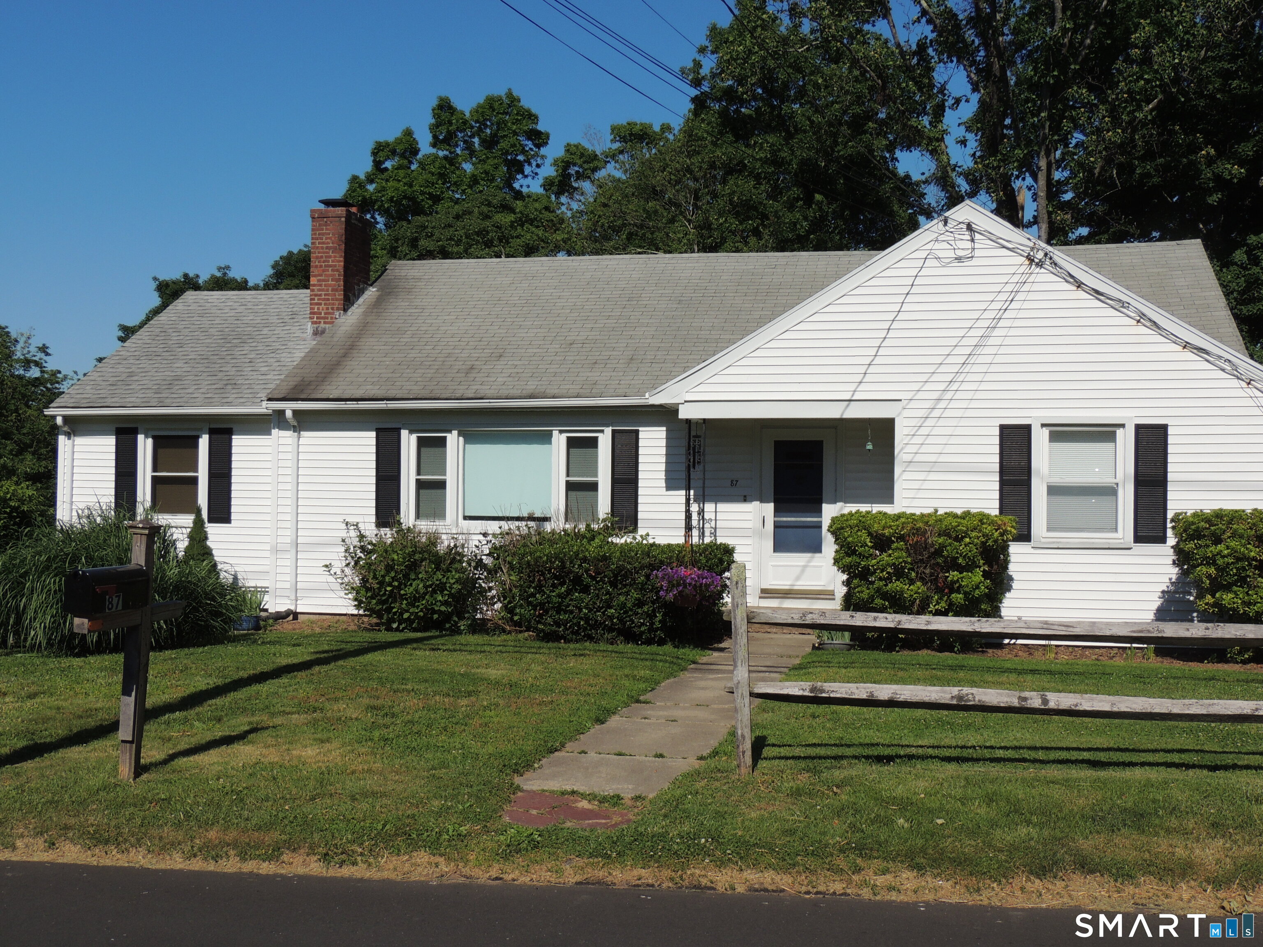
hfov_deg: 46.8
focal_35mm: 40
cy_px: 474
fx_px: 1459
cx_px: 632
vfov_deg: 36.0
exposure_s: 1/1600
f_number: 4.2
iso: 100
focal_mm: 7.1
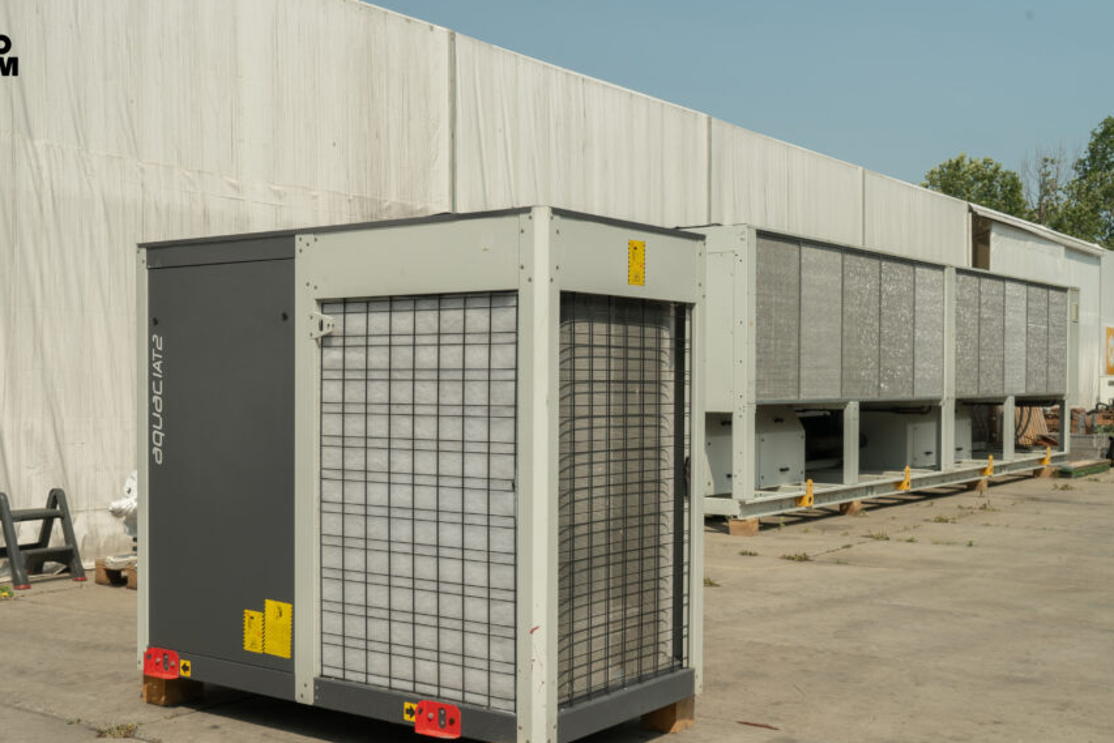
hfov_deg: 46.3
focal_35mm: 42
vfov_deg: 31.9
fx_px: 1300
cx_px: 503
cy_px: 428
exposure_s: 1/100
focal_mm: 35
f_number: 11
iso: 100
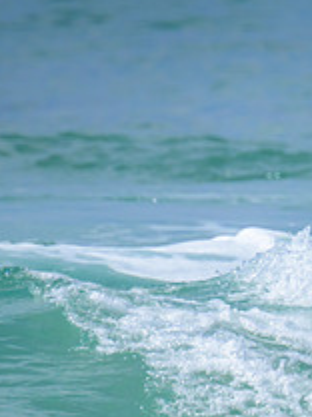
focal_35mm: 2615
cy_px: 315
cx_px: 565
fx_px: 31426
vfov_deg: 0.8
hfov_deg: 0.6
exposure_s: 1/2000
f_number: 11
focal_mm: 800
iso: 800
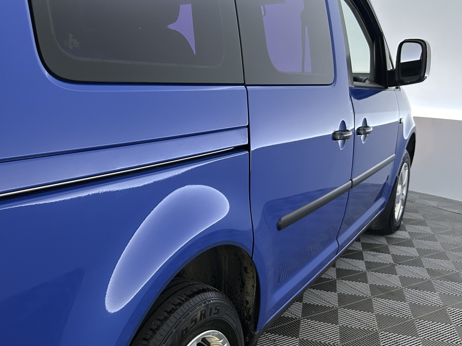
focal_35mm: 35
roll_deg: +0.8
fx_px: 467
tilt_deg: -14.1
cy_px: 194
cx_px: 174
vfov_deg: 40.6
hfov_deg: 52.1
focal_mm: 5.7
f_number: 1.5
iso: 320
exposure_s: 1/50
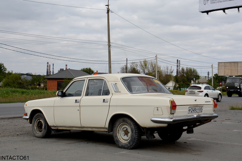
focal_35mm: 48
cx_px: 121
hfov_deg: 41.1
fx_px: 323
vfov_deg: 28.1
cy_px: 80
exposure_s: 1/250
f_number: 8
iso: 100
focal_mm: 32
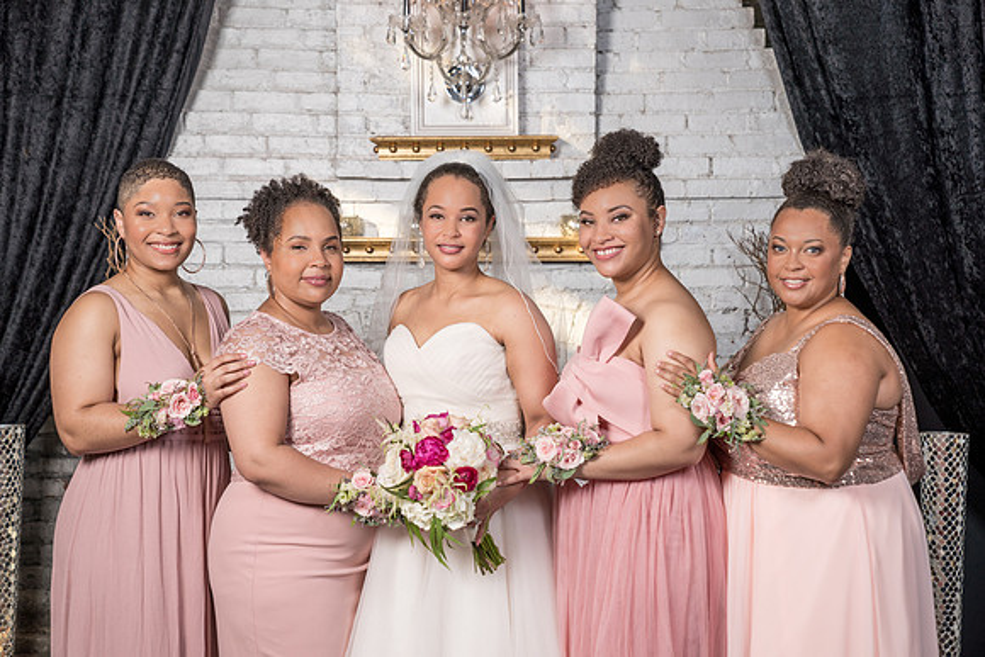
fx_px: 1916
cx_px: 492
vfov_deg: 19.5
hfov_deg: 28.8
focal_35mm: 70
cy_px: 328
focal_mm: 70
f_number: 4
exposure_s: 1/200
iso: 100
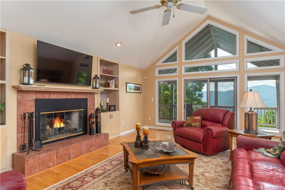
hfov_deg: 81.2
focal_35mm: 21
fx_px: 166
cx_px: 142
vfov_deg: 59.5
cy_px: 95
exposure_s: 1/100
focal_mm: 21
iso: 500
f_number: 8
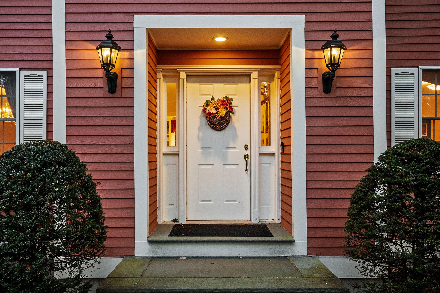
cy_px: 146
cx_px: 220
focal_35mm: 33
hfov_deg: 57.2
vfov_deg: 40.0
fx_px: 403
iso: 320
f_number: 8
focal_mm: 22
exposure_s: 1/3
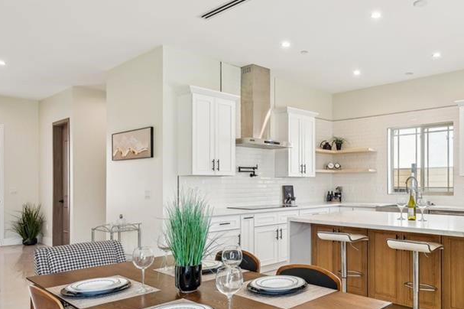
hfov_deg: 65.6
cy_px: 187
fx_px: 348
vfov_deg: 47.6
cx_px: 310
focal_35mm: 27
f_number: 8
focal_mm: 10.5
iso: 160
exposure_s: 1/13
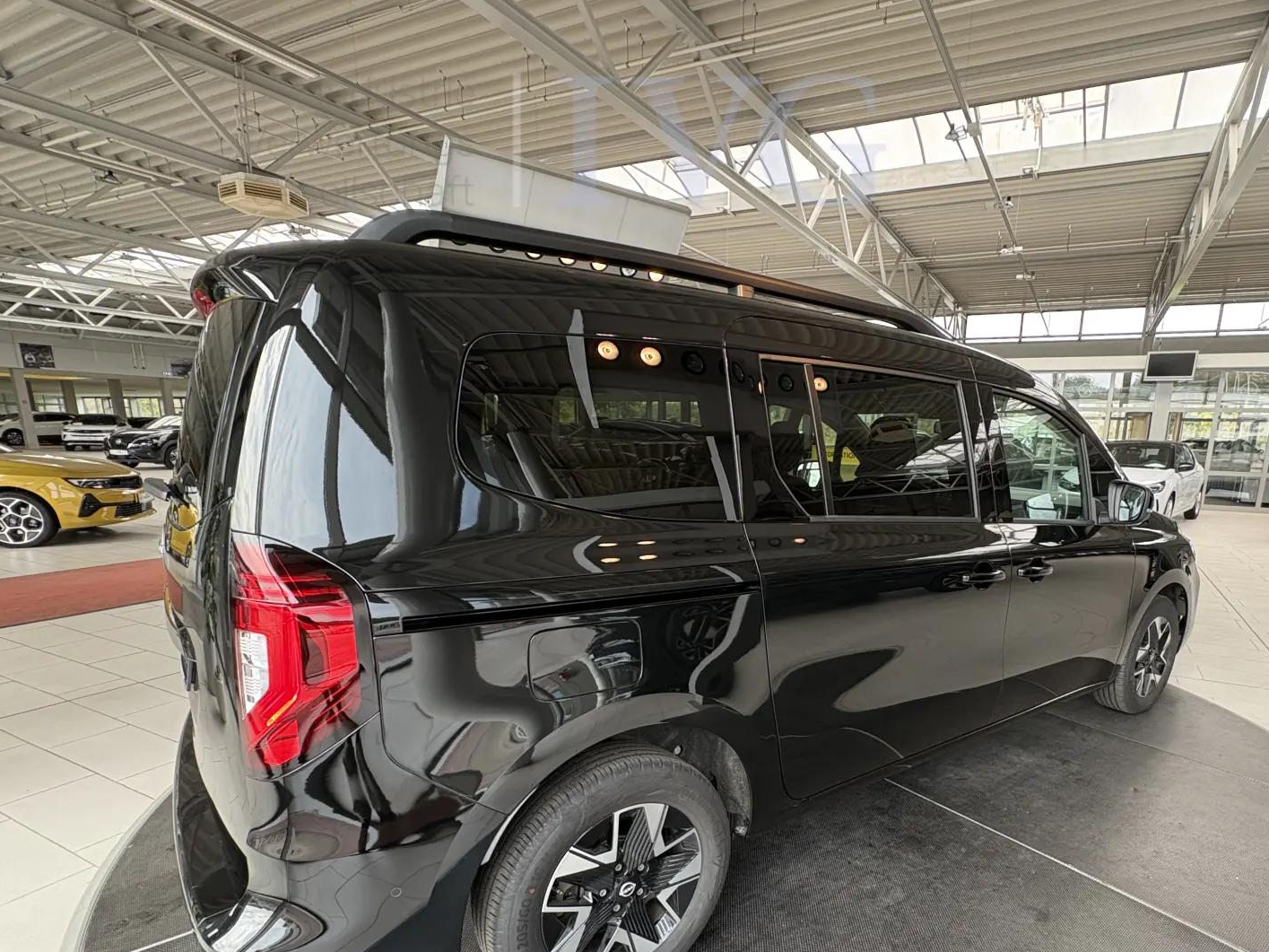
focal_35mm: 19
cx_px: 758
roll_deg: -0.4
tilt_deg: -13.5
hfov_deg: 83.7
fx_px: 696
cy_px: 590
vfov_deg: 67.7
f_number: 2.2
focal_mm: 2.22
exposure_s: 1/92
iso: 250
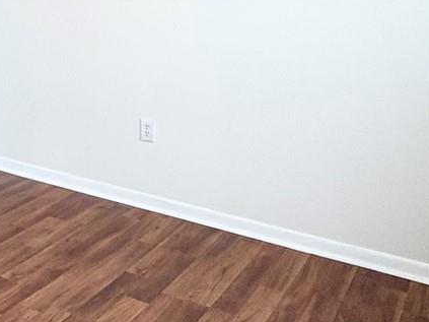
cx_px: -78
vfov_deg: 26.3
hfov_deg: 30.9
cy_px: 14
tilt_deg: -4.3
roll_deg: -1.4
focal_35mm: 53
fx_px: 657
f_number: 2.2
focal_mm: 2.22
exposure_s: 1/99
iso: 125
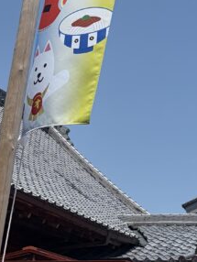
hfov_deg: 15.3
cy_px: 70
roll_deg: -1.8
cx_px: 239
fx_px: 705
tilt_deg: +25.5
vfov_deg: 20.9
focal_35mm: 93
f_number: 1.6
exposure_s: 1/7813
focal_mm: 5.96
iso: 64
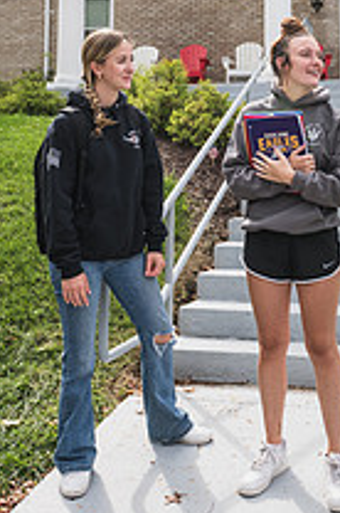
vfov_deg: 36.7
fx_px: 739
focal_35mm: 52
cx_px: 288
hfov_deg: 25.3
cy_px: 91
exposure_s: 1/1000
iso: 320
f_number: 4
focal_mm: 24
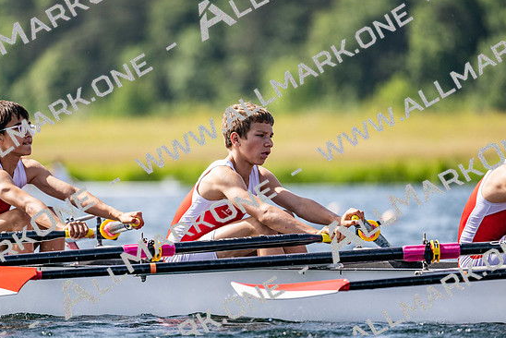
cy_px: 177
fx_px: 5948
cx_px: 249
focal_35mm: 423
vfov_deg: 3.3
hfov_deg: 4.9
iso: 360
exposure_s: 1/2500
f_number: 4.5
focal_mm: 400
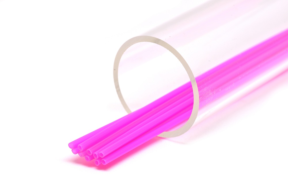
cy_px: 96
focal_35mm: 105
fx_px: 840
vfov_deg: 13.0
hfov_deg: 19.5
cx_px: 144
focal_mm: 105
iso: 100
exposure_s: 1/10
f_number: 16
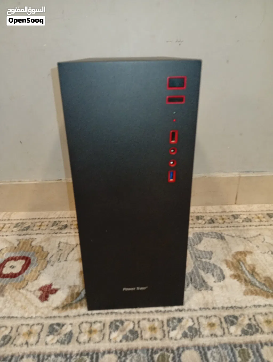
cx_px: 136
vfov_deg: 65.2
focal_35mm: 27
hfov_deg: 51.5
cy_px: 181
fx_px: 283
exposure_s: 1/25
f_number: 1.8
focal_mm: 3.98
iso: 662
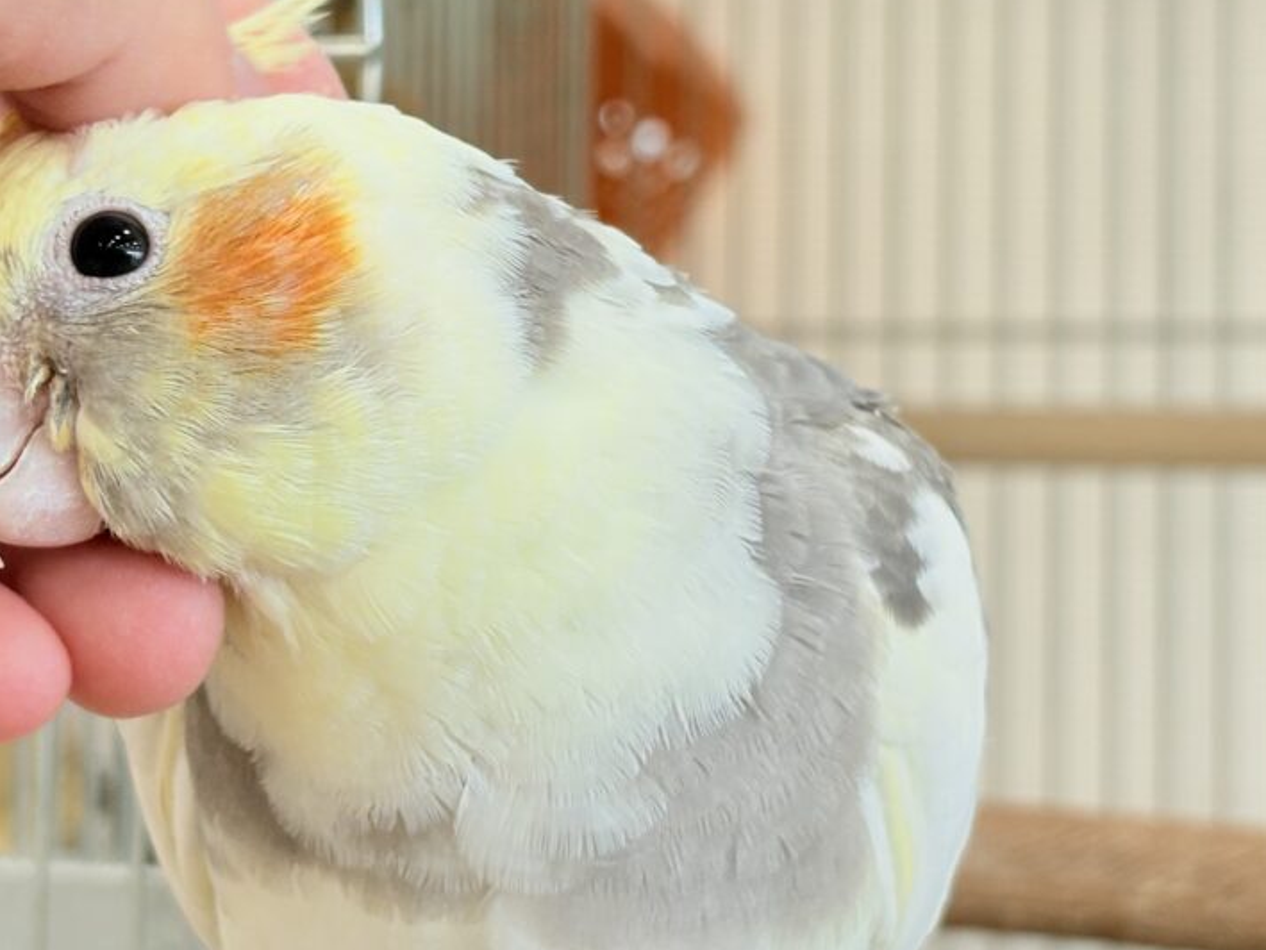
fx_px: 3219
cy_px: 382
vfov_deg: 16.8
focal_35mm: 88
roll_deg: -1.4
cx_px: 612
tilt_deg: +5.5
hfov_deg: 22.2
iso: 50
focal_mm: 5.96
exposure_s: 1/50
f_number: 1.6
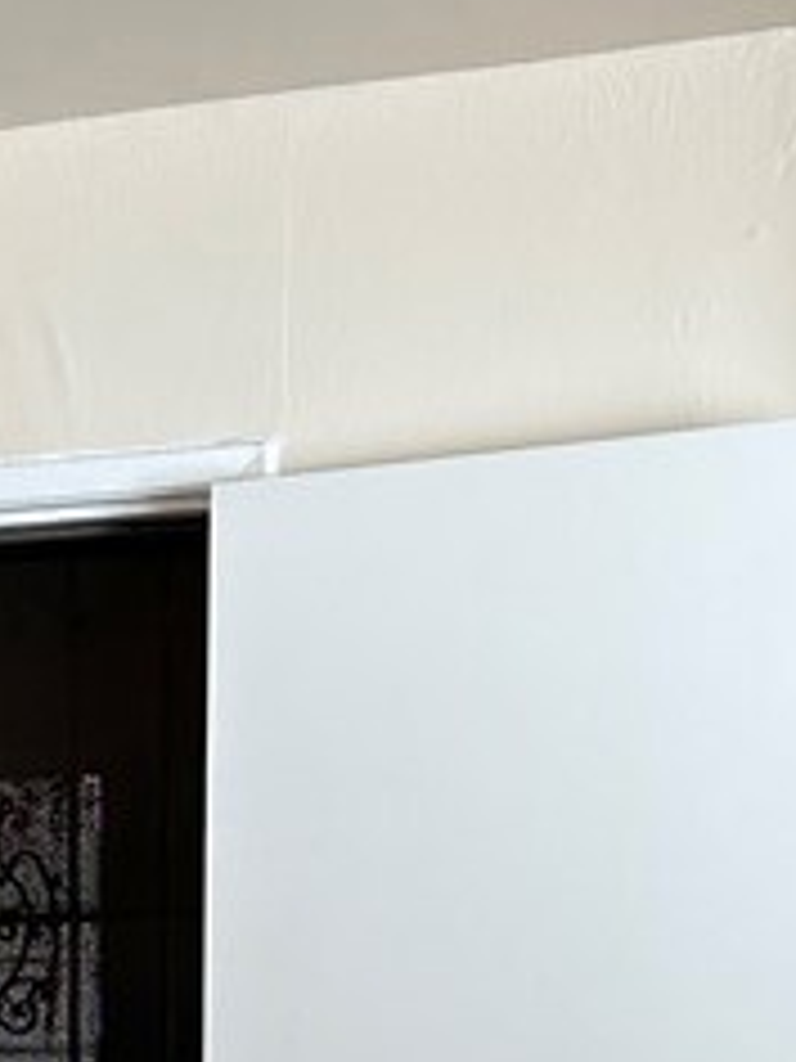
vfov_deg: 16.3
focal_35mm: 113
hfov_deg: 13.0
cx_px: 22
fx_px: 3465
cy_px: 1476
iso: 80
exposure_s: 1/121
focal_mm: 5.7
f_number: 1.5
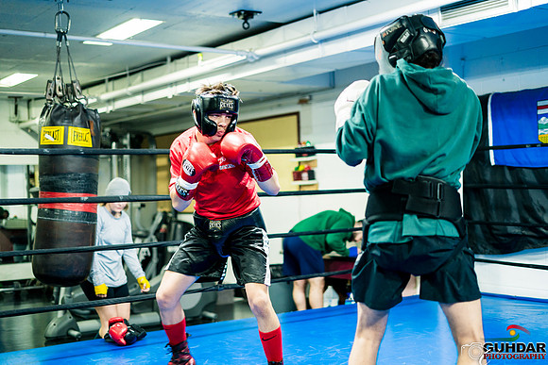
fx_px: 761
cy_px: 182
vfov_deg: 27.0
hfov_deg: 39.6
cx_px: 274
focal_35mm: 50
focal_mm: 50
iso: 1000
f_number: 1.8
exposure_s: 1/250
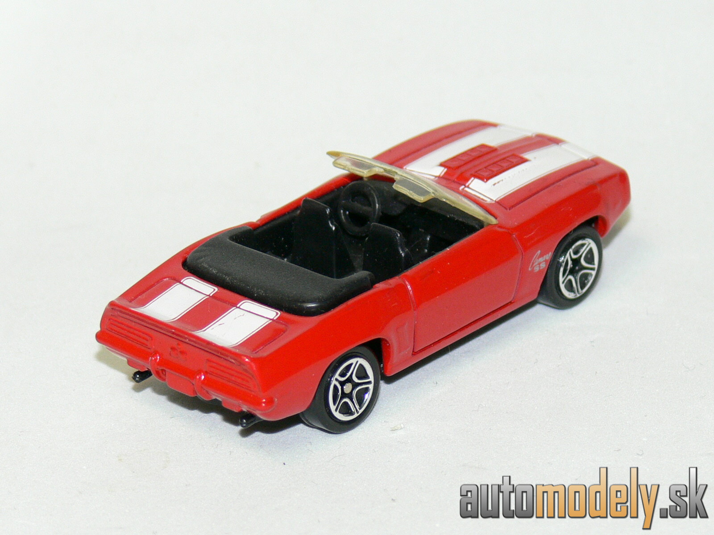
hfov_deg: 10.5
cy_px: 268
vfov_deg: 7.9
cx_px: 357
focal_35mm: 189
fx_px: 3898
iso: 100
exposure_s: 1/30
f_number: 3.6
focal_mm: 25.2
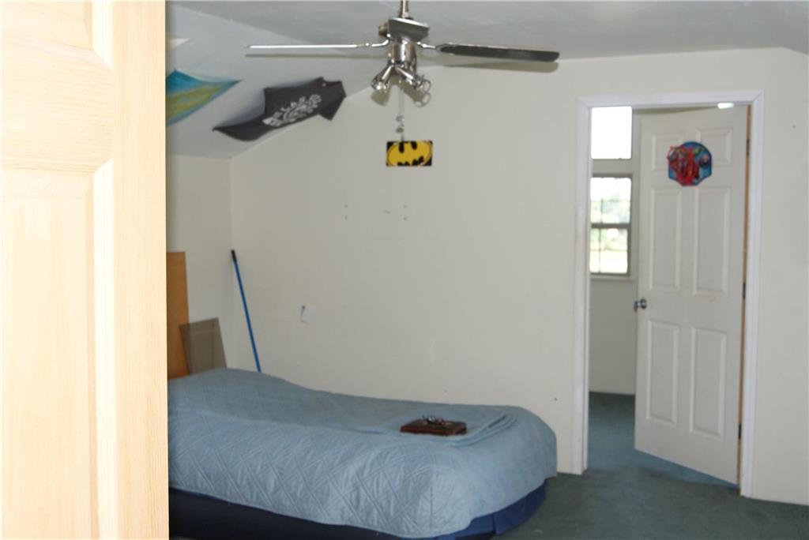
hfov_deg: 46.4
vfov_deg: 31.9
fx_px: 944
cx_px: 404
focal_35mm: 42
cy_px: 270
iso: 400
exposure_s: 1/60
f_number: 5.6
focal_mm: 28
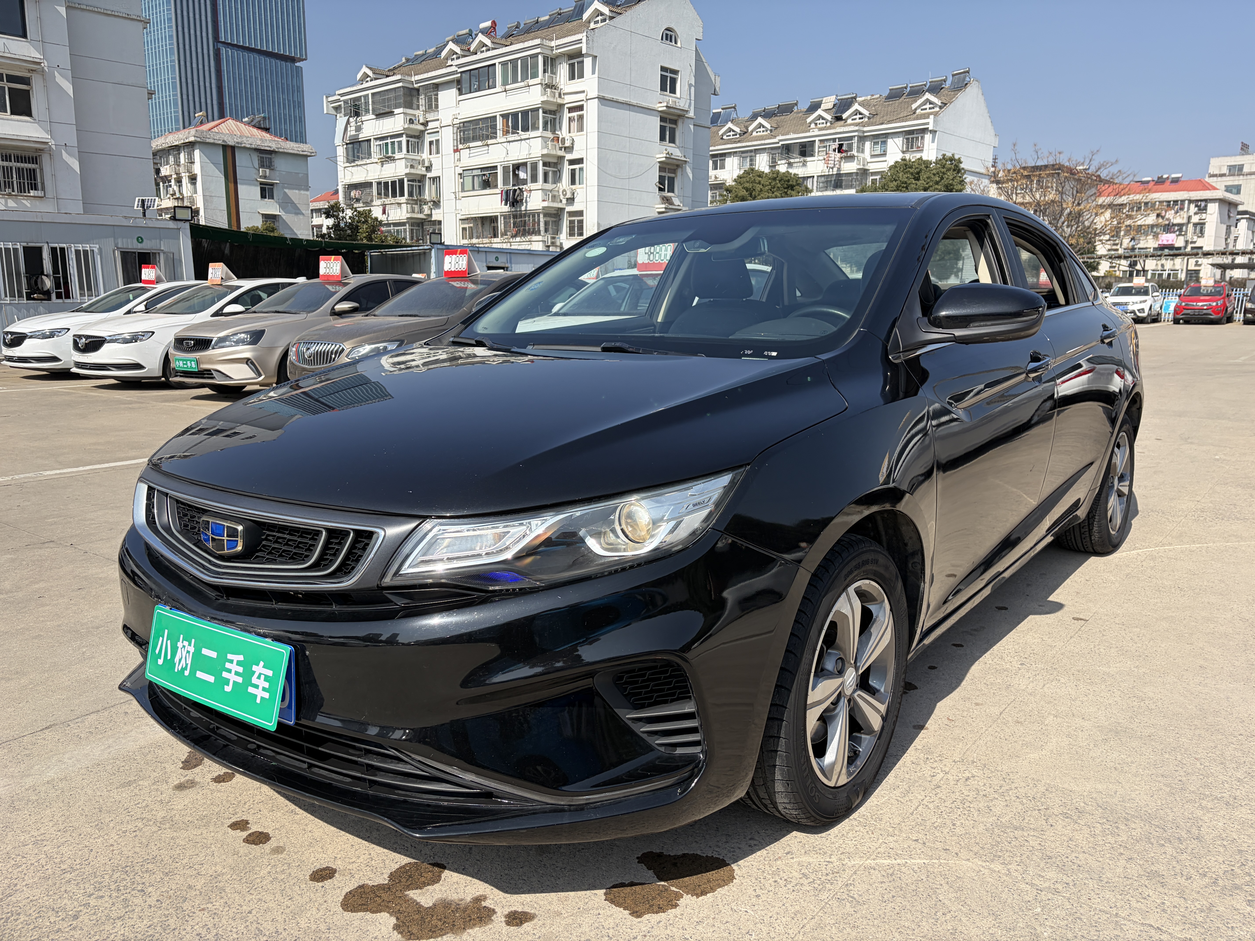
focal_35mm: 26
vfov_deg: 53.1
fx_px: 943
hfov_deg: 67.3
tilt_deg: -10.6
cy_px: 470
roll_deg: -0.3
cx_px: 628
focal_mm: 5.96
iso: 50
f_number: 1.6
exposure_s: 1/3279
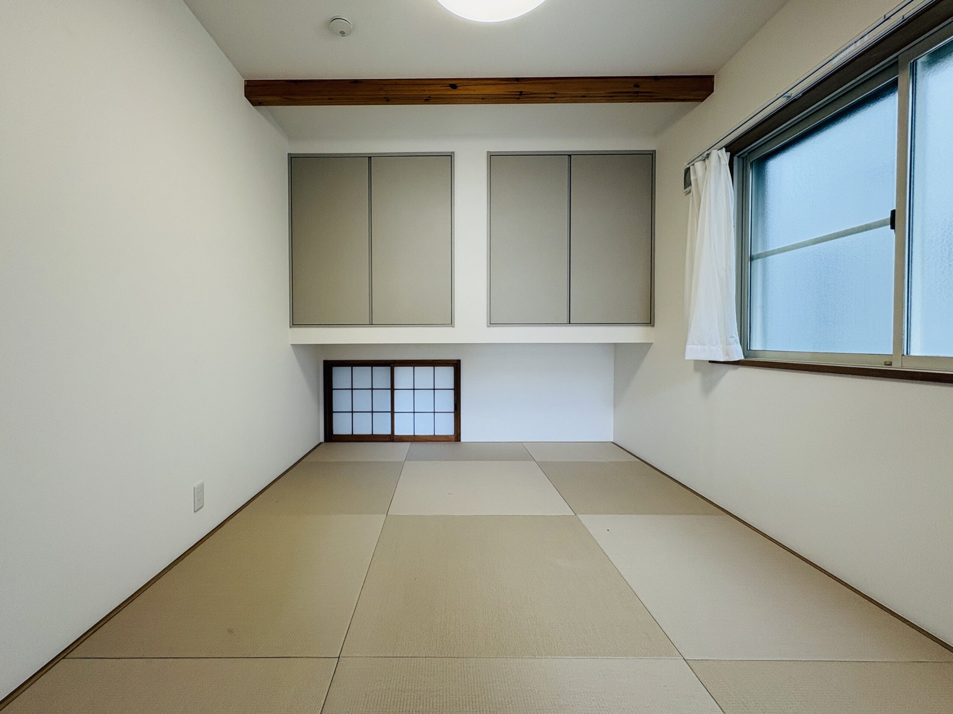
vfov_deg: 85.7
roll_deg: +1.1
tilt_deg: -0.7
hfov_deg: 102.1
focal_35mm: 14
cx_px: 476
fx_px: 385
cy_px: 357
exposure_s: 1/99
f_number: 2.2
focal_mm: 2.22
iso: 80
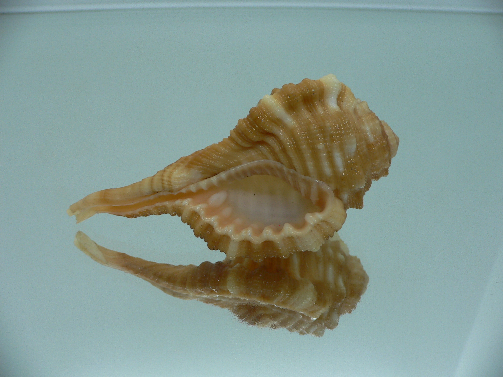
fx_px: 509
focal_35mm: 35
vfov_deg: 40.7
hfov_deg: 52.6
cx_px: 252
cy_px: 188
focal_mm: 4.6
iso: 80
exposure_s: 1/60
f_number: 2.8
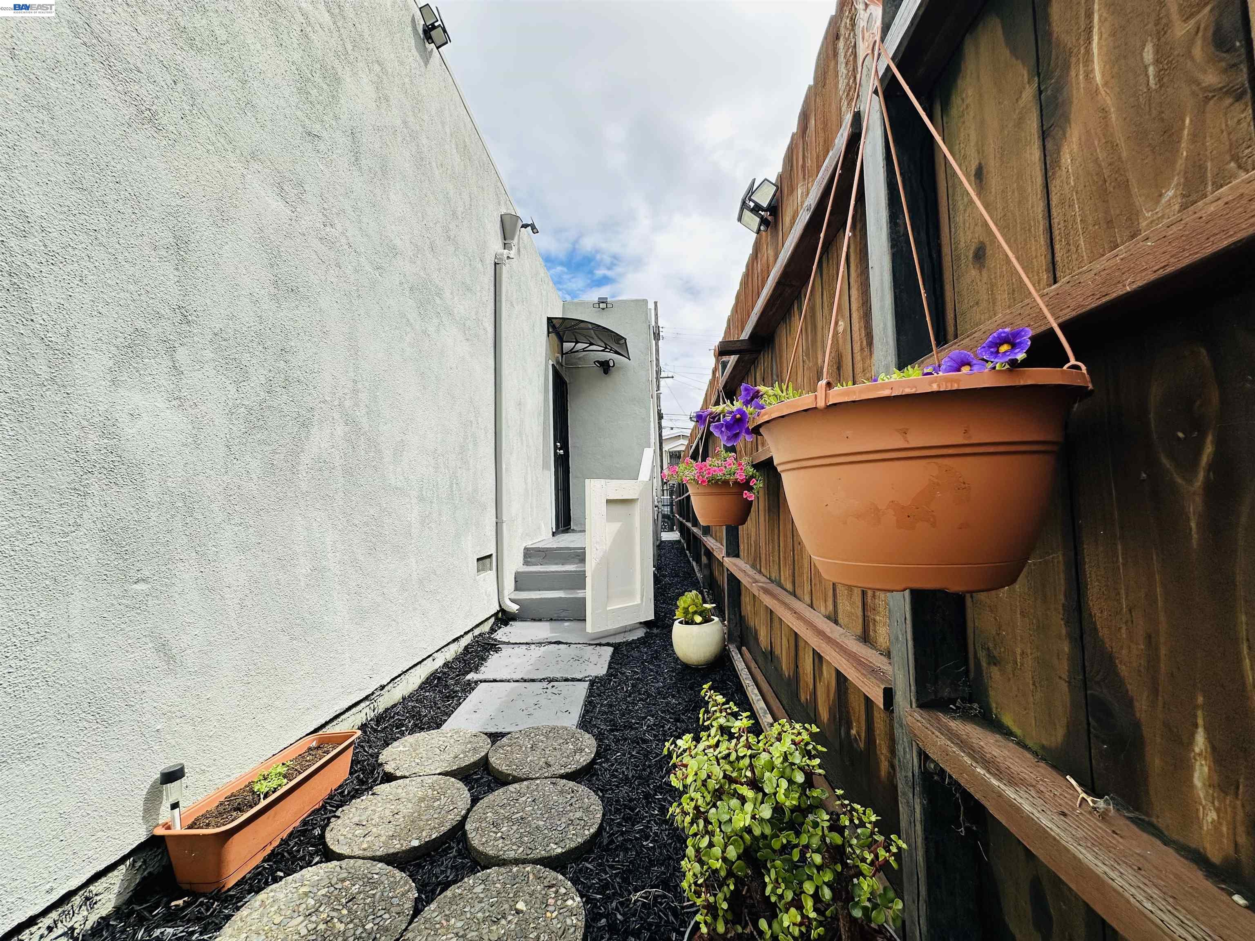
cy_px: 470
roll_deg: +1.3
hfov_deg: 102.1
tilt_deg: +4.4
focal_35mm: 14
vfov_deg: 85.7
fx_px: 508
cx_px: 628
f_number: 2.2
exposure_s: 1/1052
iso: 40
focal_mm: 2.22
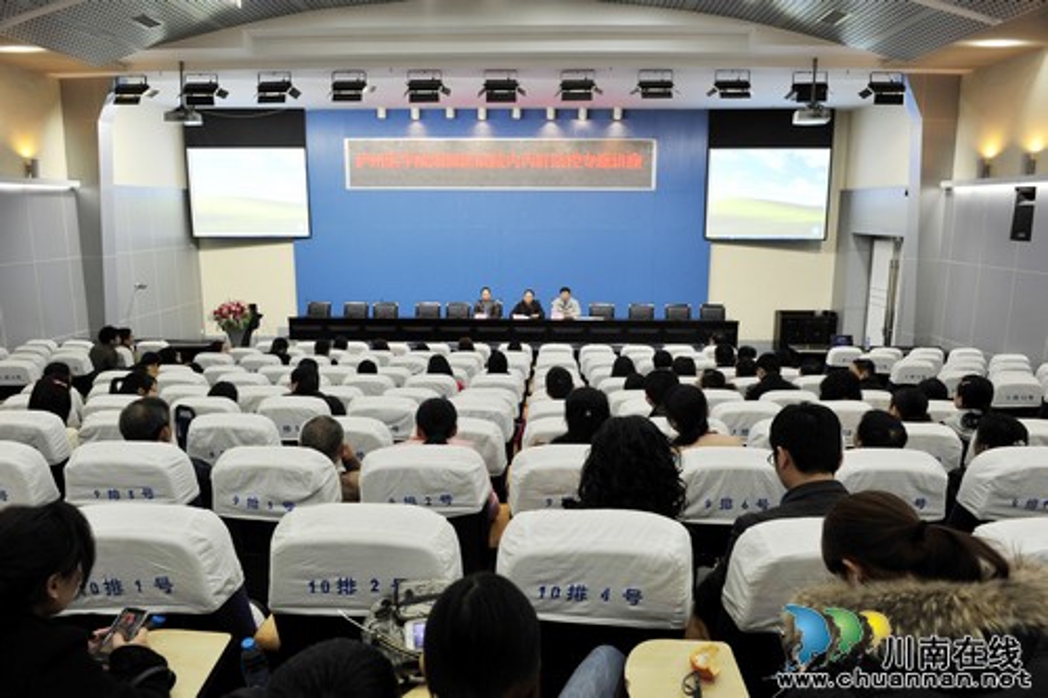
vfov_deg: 53.1
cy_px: 349
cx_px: 524
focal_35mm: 24
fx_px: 698
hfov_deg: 73.8
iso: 800
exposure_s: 1/30
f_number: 5.6
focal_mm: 24
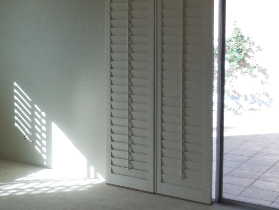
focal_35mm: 58
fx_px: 468
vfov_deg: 25.1
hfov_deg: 31.9
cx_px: 37
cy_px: 69
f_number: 3.1
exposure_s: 1/250
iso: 220
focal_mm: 4.5
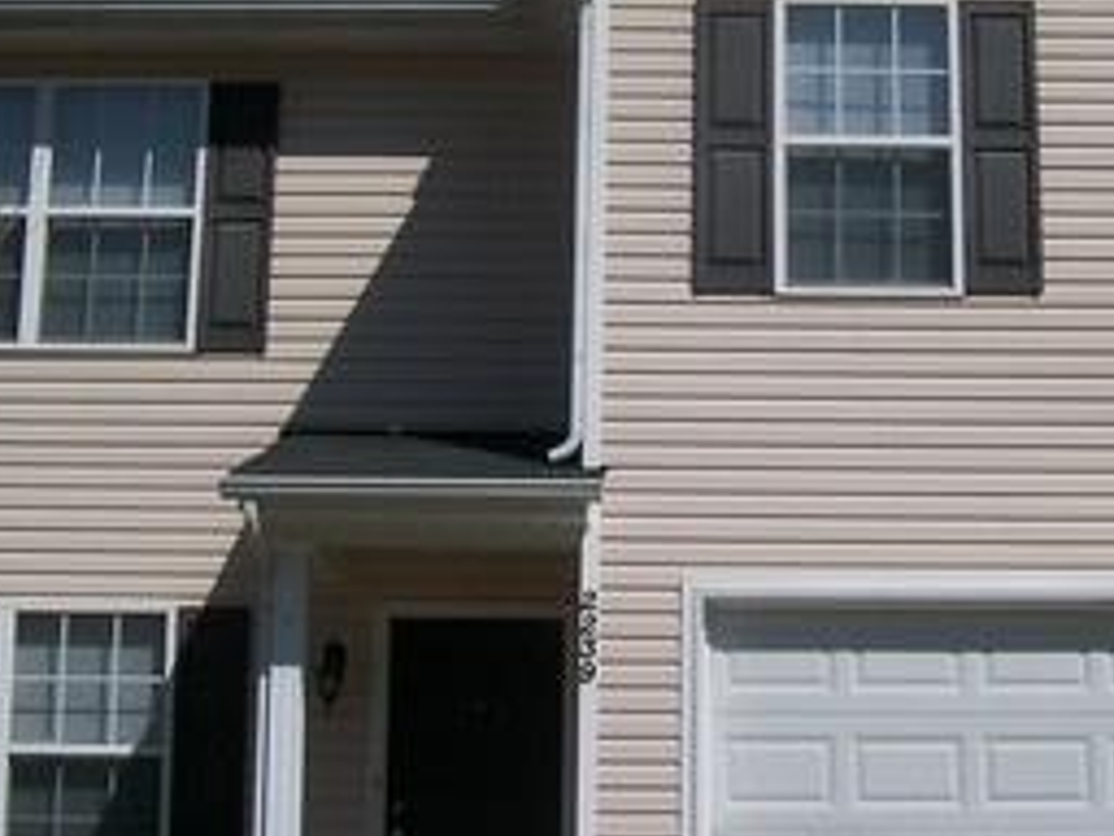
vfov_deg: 20.4
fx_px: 2317
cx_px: 696
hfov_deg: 26.9
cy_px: 383
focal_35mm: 72
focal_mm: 6
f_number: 4.8
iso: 80
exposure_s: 1/1401
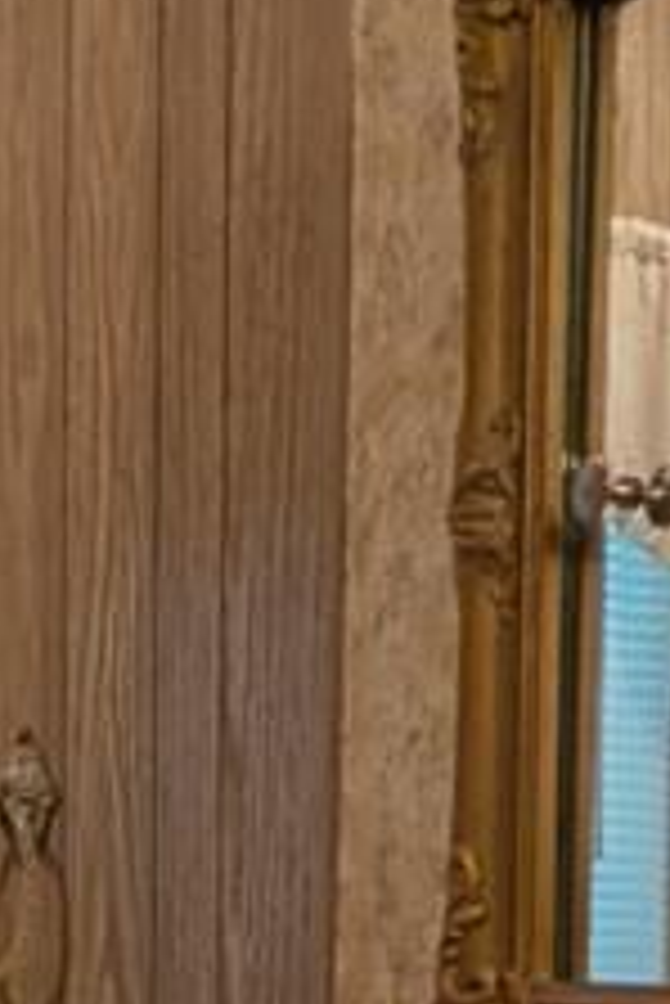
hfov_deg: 16.2
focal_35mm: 84
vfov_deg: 22.4
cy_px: 1177
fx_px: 2341
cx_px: 119
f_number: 1.7
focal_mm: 2.02
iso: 74
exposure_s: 1/60
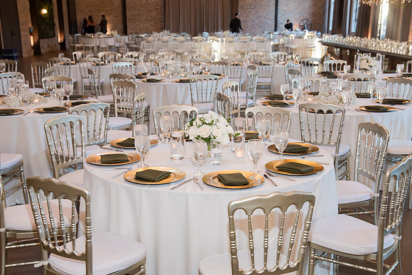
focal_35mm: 49
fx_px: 556
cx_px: 206
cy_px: 138
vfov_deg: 27.8
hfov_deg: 40.6
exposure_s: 1/30
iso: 1250
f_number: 5.6
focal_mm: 48
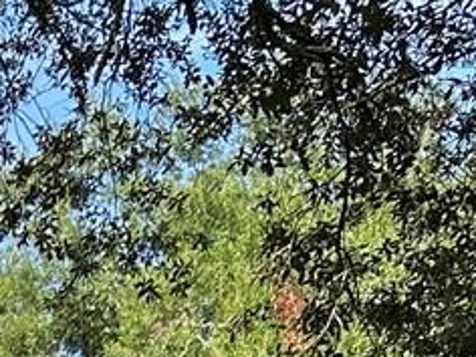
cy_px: 914
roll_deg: -0.6
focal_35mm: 176
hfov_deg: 10.6
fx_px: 2420
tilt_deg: +2.5
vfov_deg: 7.7
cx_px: -353
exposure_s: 1/940
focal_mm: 5.7
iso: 50
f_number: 1.5
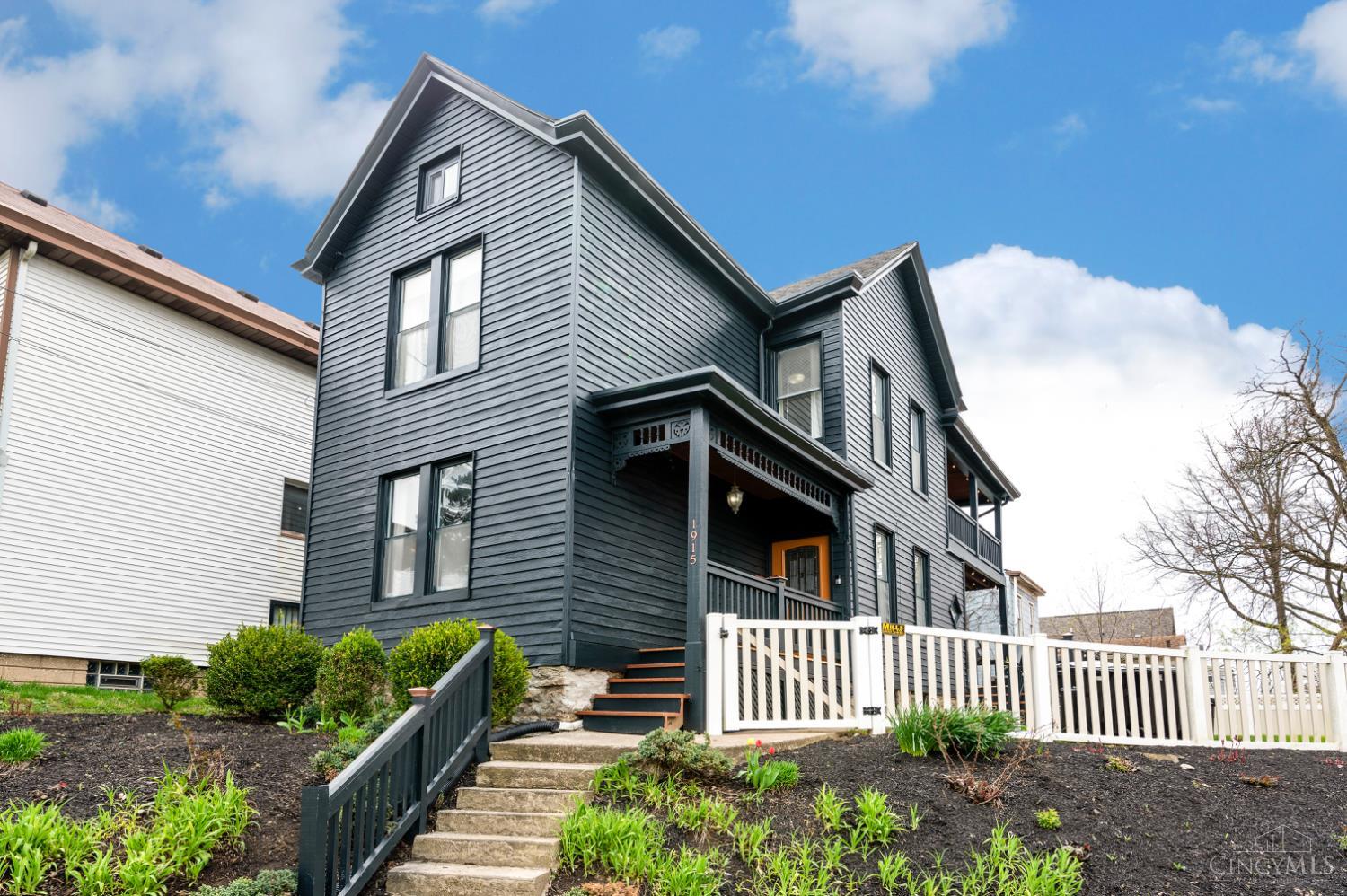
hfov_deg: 81.2
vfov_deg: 59.4
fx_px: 785
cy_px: 448
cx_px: 674
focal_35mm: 21
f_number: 8
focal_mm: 21
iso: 200
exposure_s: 1/125
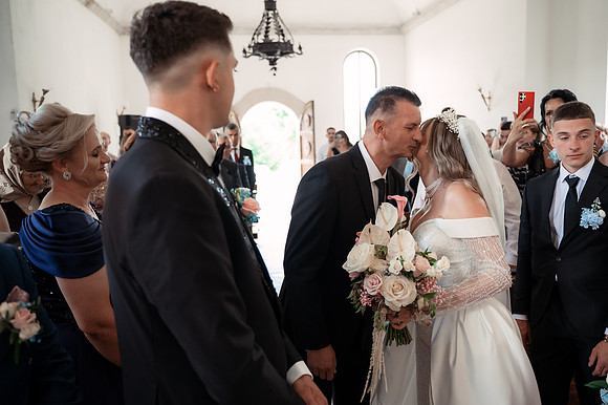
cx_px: 326
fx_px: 510
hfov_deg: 61.5
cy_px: 189
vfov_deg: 43.2
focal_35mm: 30
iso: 1600
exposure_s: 1/200
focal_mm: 28
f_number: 2.8
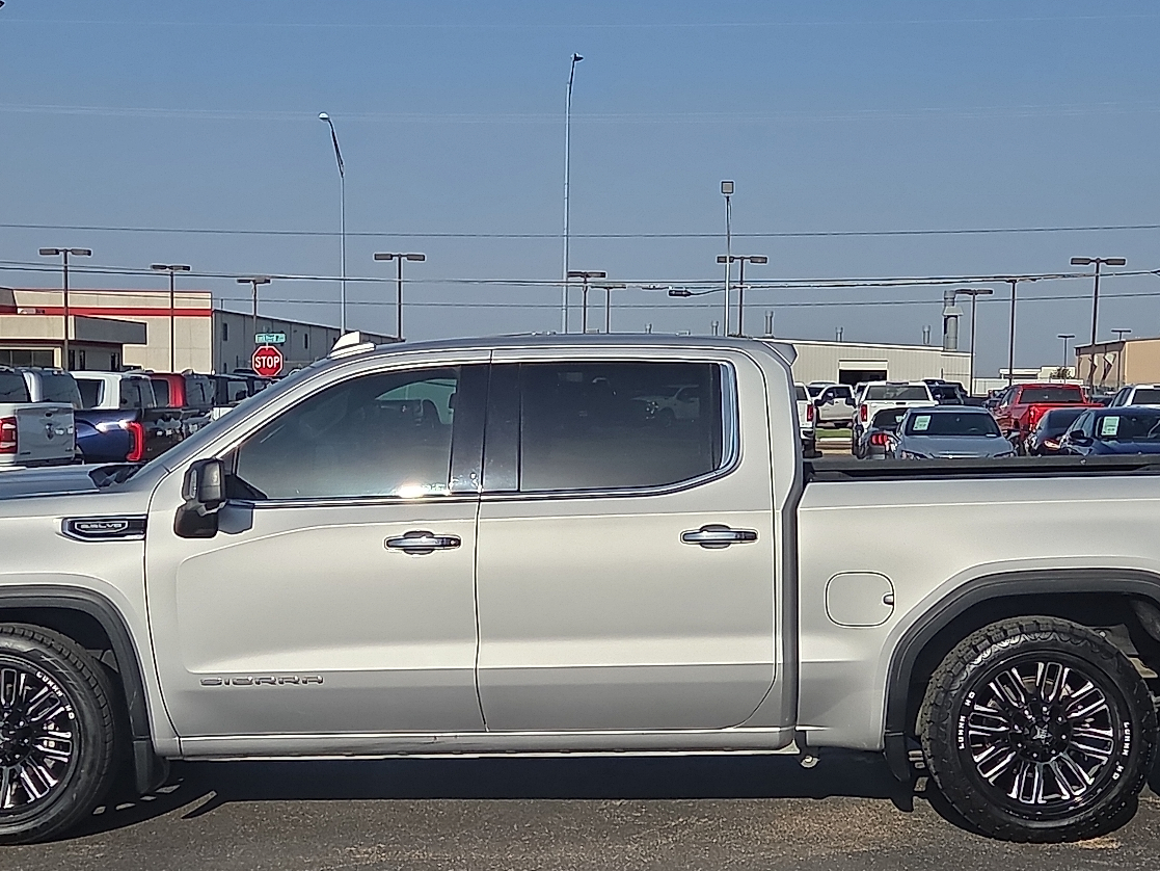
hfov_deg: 30.7
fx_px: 2111
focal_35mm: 63
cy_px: 552
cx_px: 586
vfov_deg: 23.2
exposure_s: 1/10000
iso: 25
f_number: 1.8
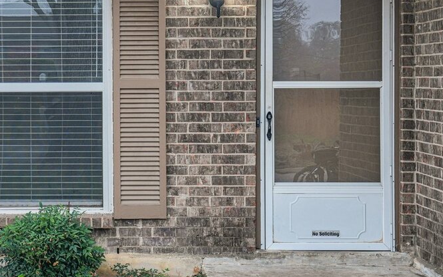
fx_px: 1050
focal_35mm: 87
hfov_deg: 23.5
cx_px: 97
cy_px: 68
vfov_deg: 15.0
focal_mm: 35
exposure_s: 1/6
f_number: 8
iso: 200
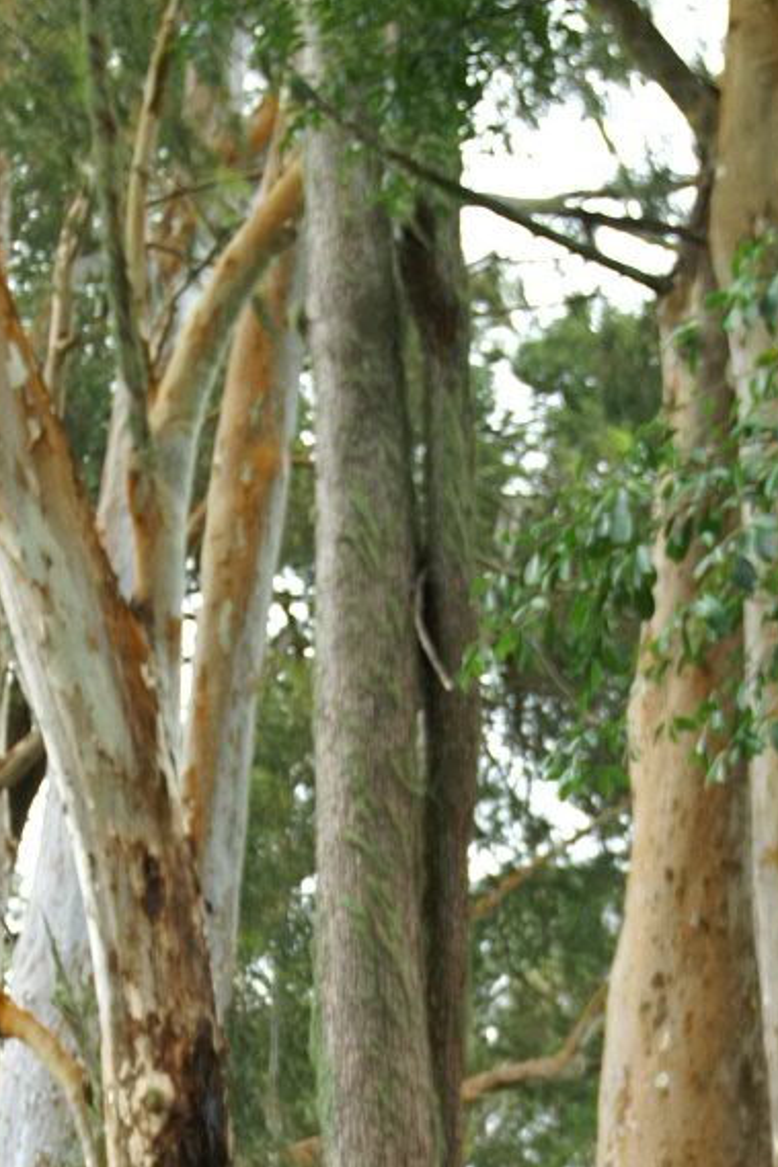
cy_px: 1169
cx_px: 419
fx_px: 3341
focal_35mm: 103
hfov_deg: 13.3
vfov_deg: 19.3
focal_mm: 26
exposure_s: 1/80
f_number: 4.5
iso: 100
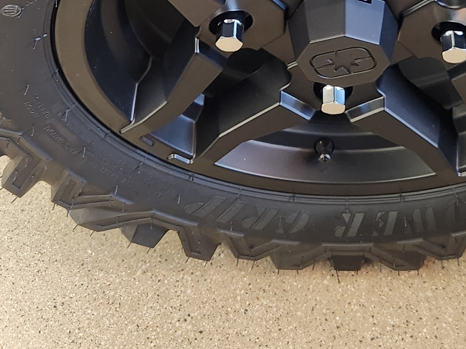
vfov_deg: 18.6
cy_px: -38
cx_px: 325
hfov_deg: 25.5
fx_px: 1023
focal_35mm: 76
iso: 320
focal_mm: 5.4
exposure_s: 1/120
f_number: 1.8
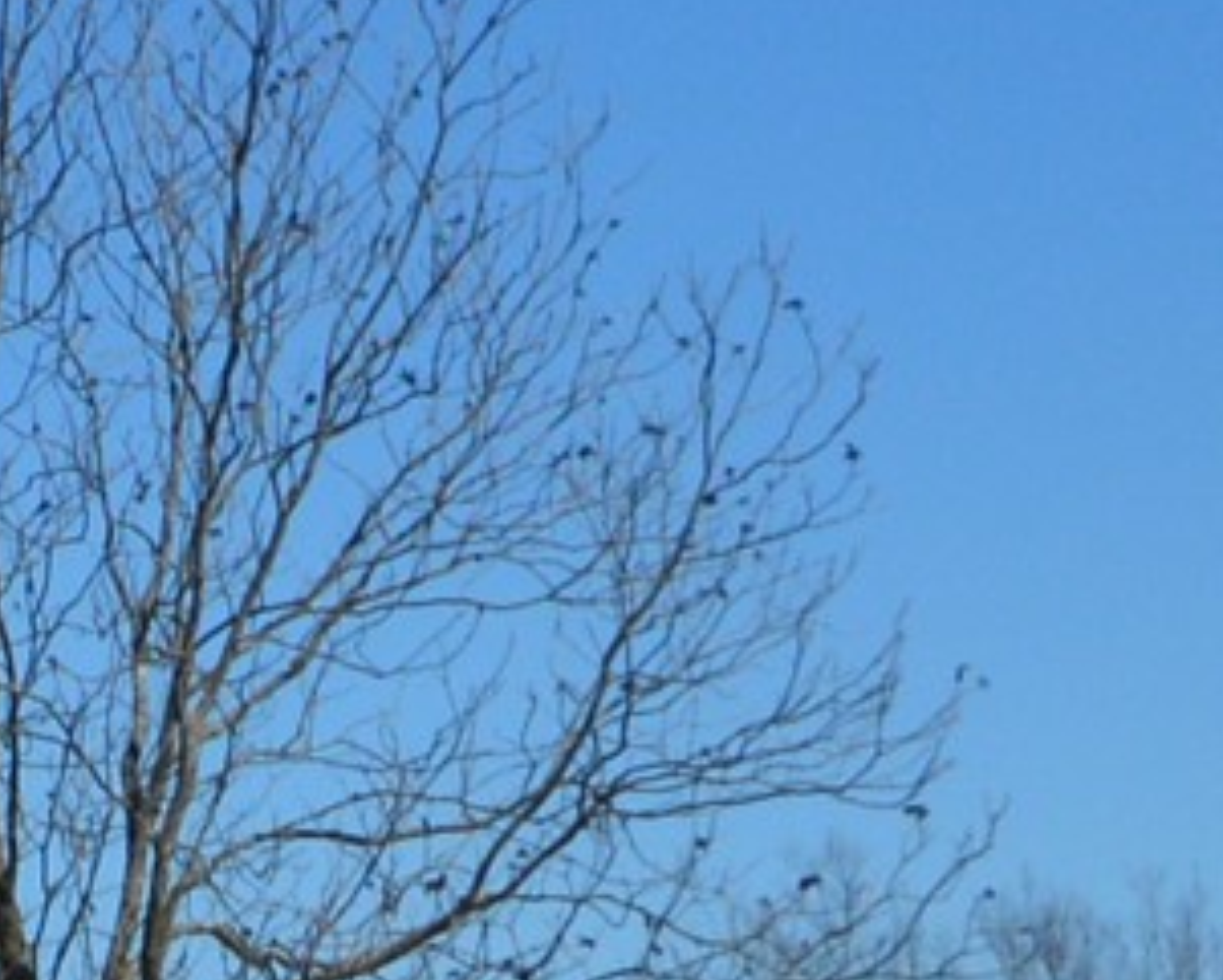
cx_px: -2127
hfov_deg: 7.2
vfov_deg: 6.3
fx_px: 8835
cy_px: 1456
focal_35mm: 244
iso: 320
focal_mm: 24
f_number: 11
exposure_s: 1/500
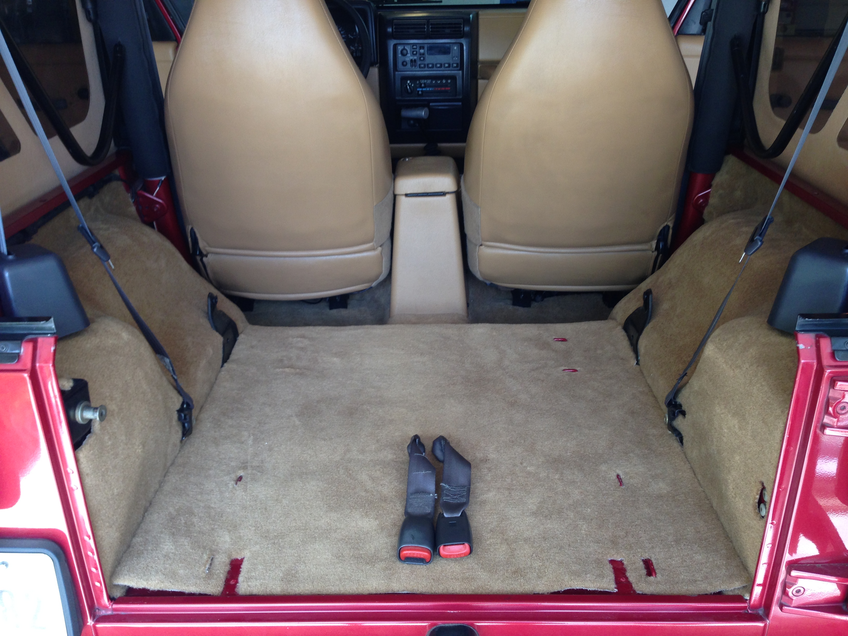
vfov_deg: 42.9
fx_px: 808
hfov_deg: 55.4
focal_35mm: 33
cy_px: 318
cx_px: 424
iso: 64
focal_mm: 4.12
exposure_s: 1/60
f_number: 2.4
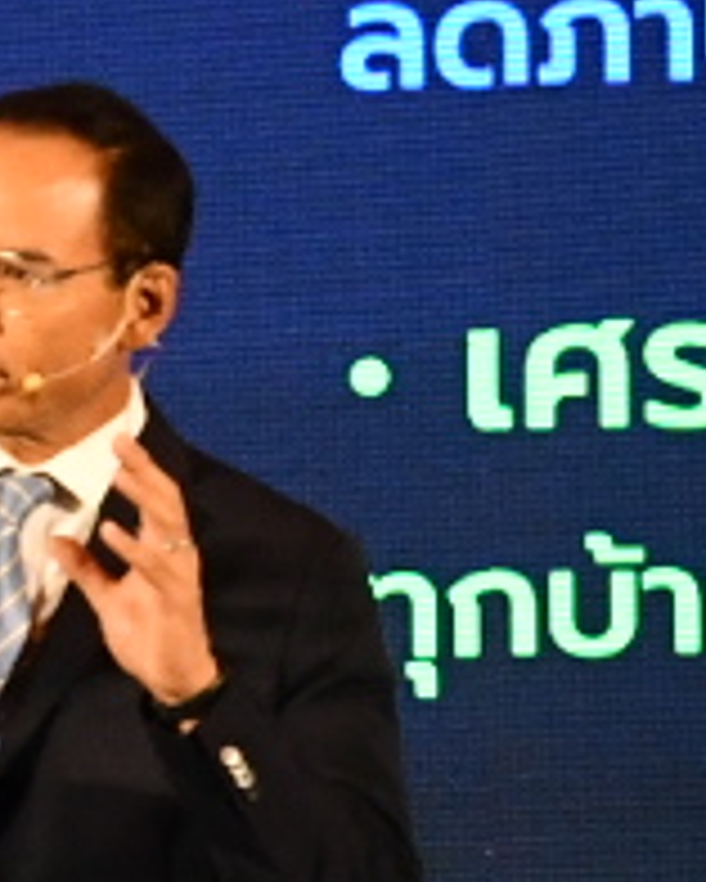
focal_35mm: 489
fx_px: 12762
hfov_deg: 3.1
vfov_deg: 4.0
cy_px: 540
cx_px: -1102
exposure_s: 1/125
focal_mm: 42
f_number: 4.5
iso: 2000
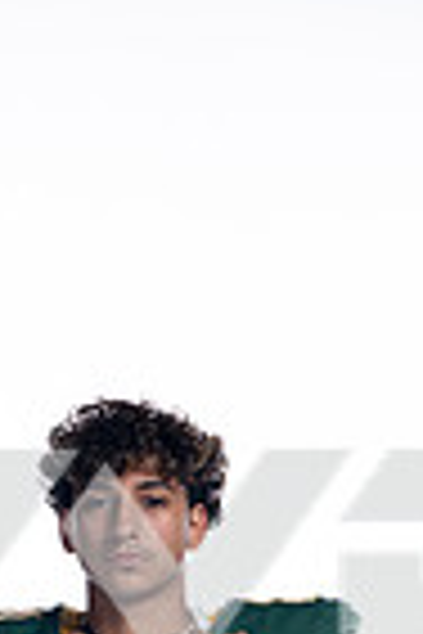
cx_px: 297
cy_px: 908
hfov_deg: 3.9
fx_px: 6151
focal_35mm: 349
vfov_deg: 5.9
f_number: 6.3
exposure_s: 1/250
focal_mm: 109
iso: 400
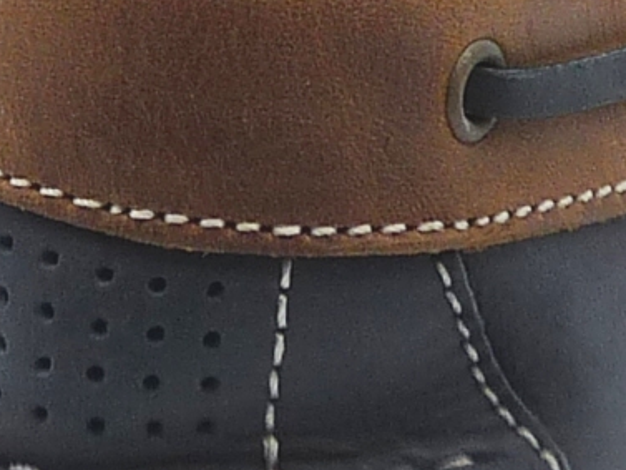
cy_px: 27
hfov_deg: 7.6
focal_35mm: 259
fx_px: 4685
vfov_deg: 5.7
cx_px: 347
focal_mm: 6.2
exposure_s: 1/160
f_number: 4
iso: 100
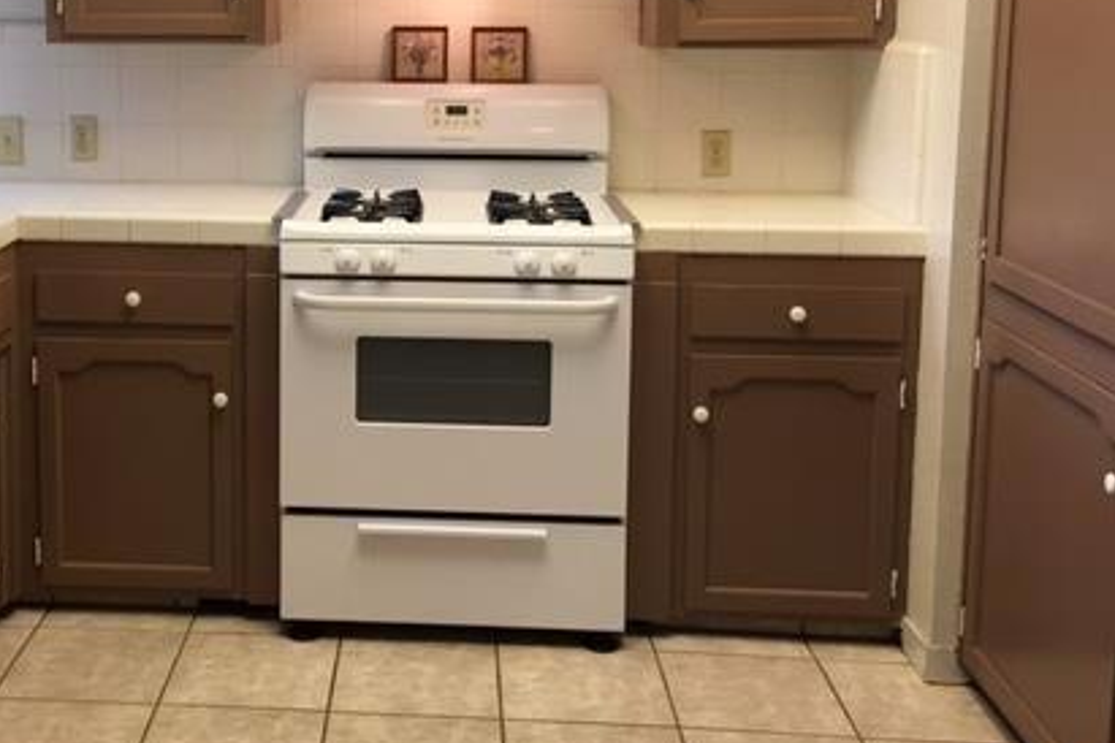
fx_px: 1456
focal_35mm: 47
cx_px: 336
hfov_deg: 41.2
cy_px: 176
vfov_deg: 28.2
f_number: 2.2
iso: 40
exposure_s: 1/30
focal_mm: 4.15
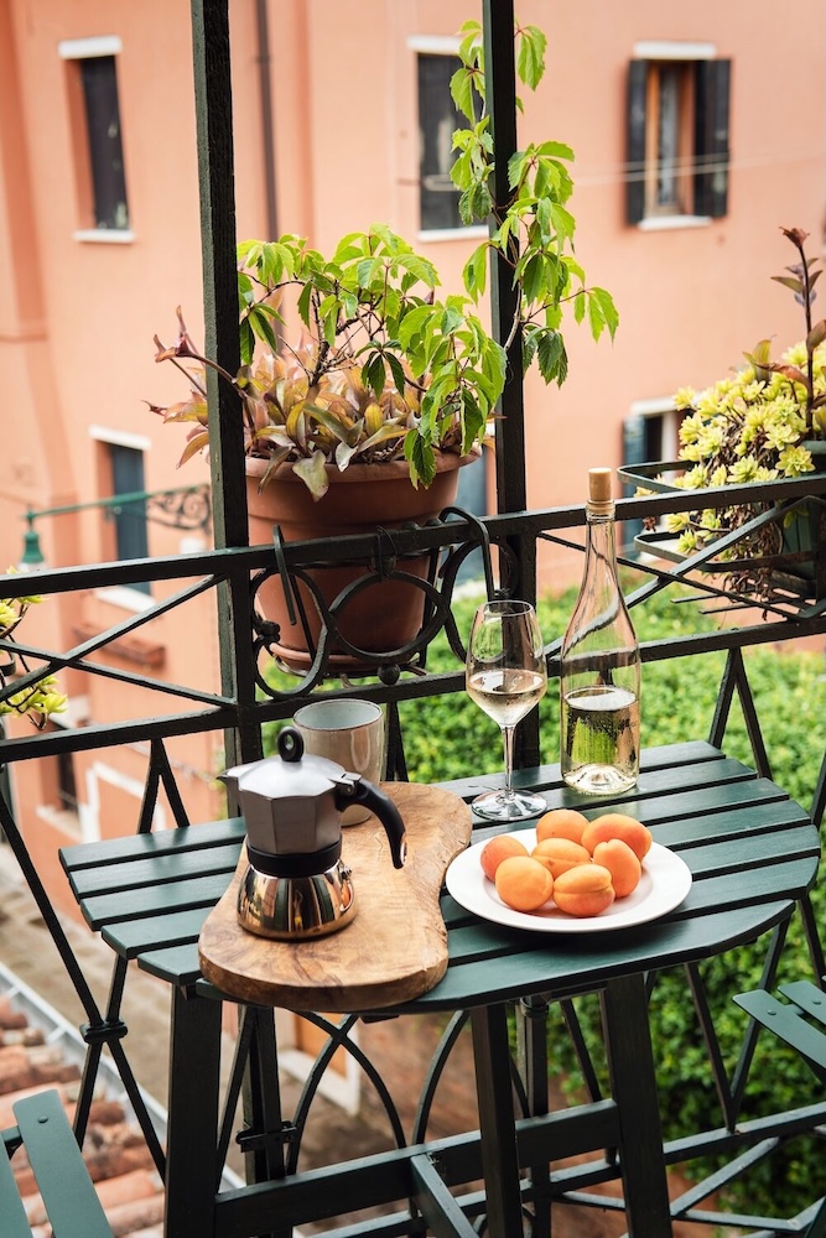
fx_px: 1548
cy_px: 619
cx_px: 413
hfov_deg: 29.9
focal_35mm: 45
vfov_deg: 43.6
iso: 100
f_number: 3.5
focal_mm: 30
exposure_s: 1/200
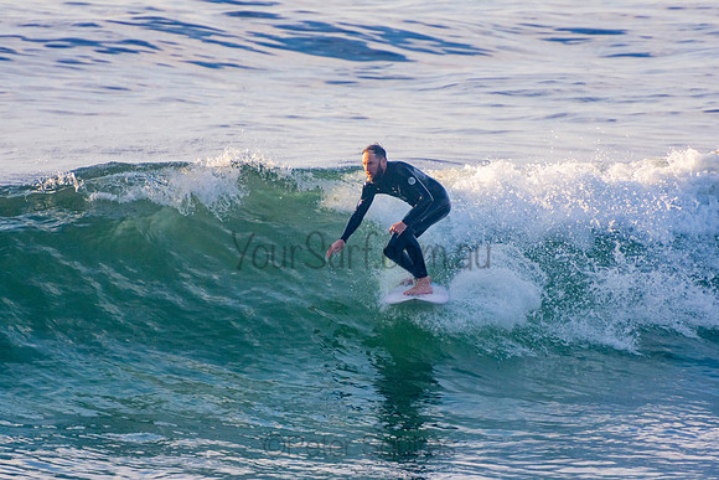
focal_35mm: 621
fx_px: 12412
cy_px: 240
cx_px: 360
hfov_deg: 3.3
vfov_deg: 2.2
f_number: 5.6
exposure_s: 1/1250
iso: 500
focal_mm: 400
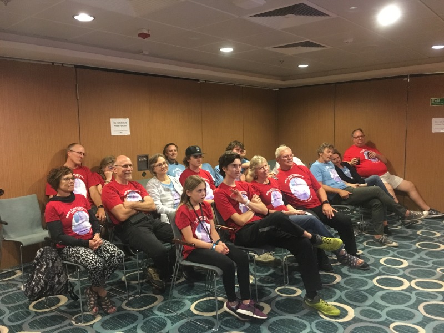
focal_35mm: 29
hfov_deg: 61.7
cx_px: 222
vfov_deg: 48.2
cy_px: 166
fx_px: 372
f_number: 2.2
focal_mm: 4.15
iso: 400
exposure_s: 1/15
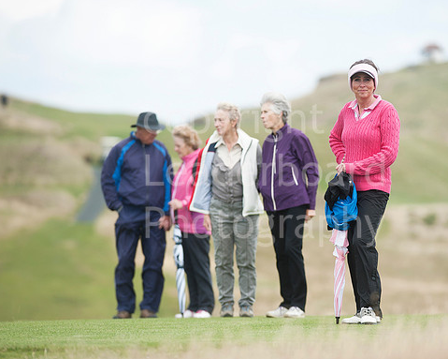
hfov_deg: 5.7
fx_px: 4520
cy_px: 179
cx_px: 267
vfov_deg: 4.5
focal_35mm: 341
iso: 400
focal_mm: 300
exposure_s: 1/2500
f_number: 5.6
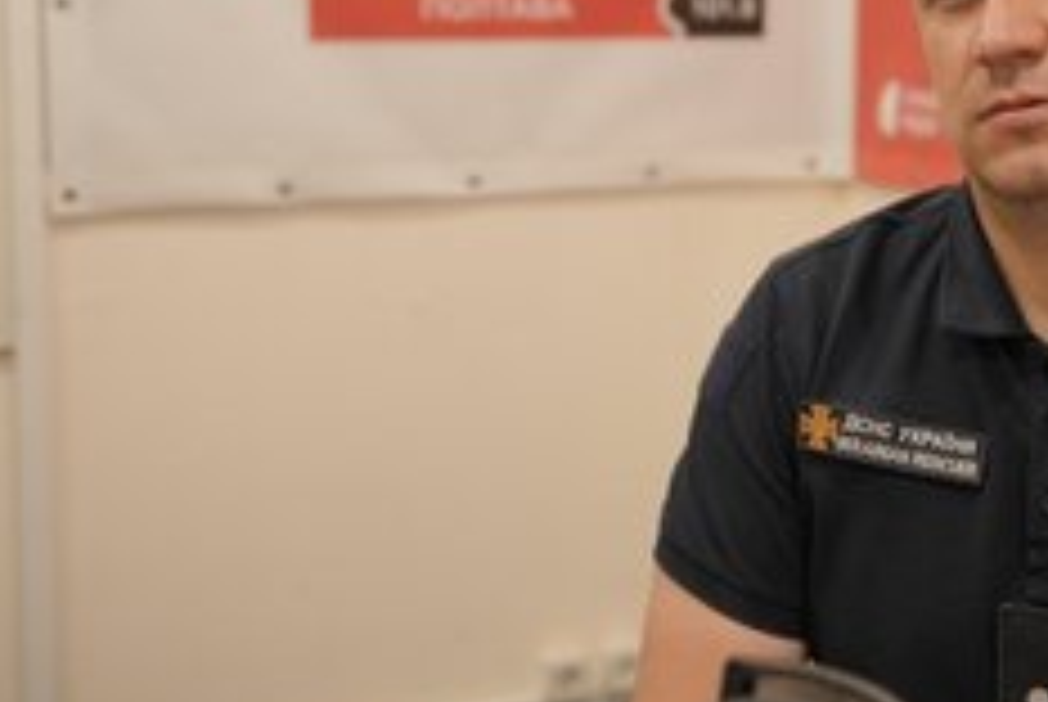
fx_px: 1749
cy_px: 200
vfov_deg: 22.5
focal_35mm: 60
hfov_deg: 32.8
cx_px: 778
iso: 2500
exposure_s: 1/320
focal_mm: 35
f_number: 2.8
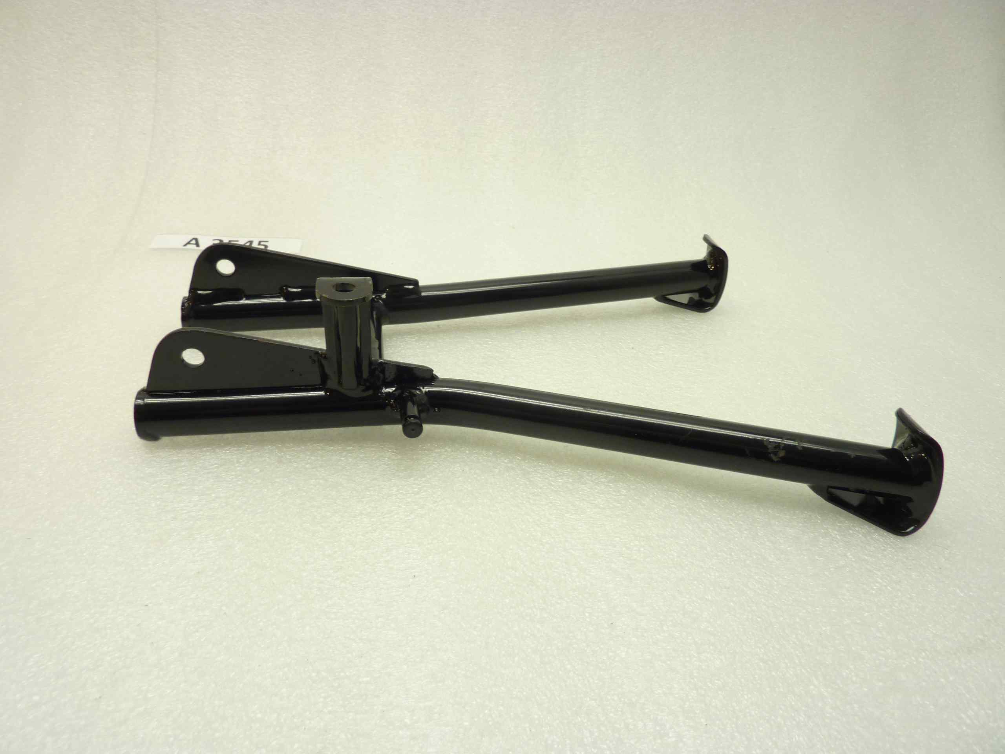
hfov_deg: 69.4
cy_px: 377
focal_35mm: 25
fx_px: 726
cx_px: 502
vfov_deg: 54.9
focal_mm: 4.1
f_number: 3.3
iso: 80
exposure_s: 1/15
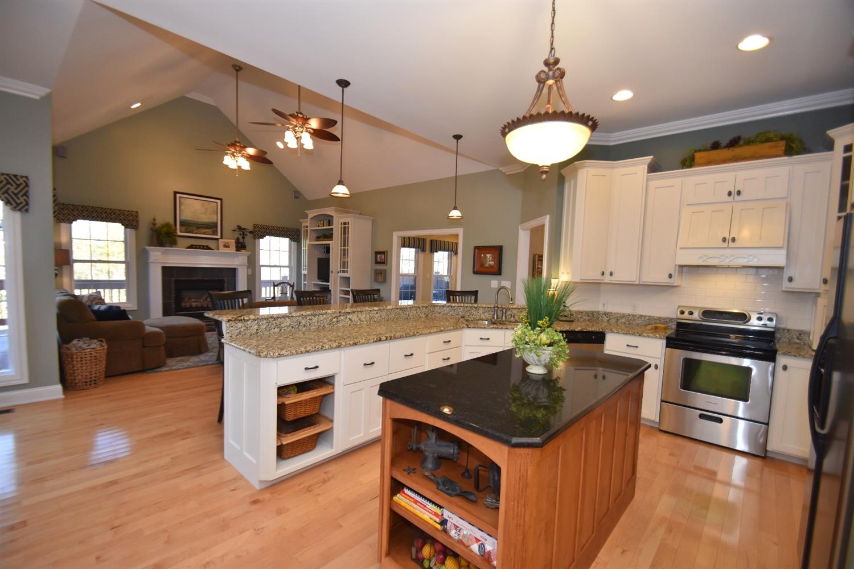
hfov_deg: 100.4
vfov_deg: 77.3
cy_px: 284
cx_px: 427
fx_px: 356
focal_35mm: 15
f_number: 4
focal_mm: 10
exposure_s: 1/60
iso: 560
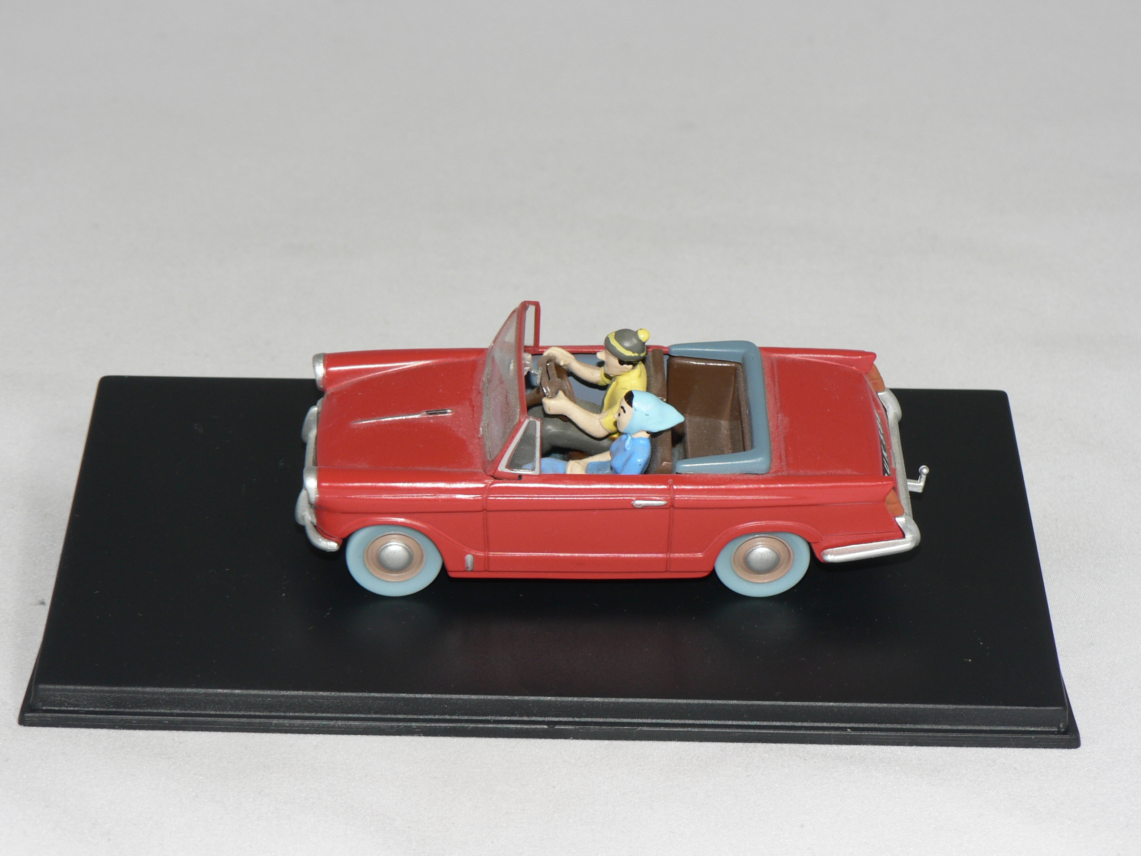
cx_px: 570
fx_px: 3065
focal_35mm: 93
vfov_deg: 15.9
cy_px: 428
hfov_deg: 21.1
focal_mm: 15.5
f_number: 4
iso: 80
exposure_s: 1/60
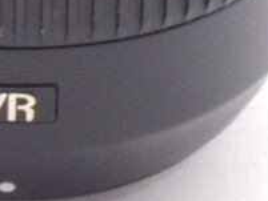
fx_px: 2076
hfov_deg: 7.4
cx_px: 0
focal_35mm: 268
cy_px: -293
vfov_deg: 5.4
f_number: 5
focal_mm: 8.1
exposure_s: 1/20
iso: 400
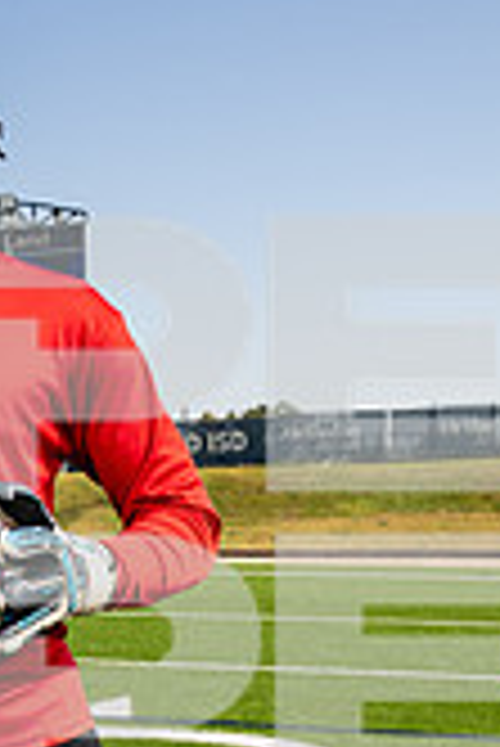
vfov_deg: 29.6
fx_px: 1351
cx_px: -90
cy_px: 675
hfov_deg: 19.8
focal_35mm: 65
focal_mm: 24
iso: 50
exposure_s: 1/125
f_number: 7.1
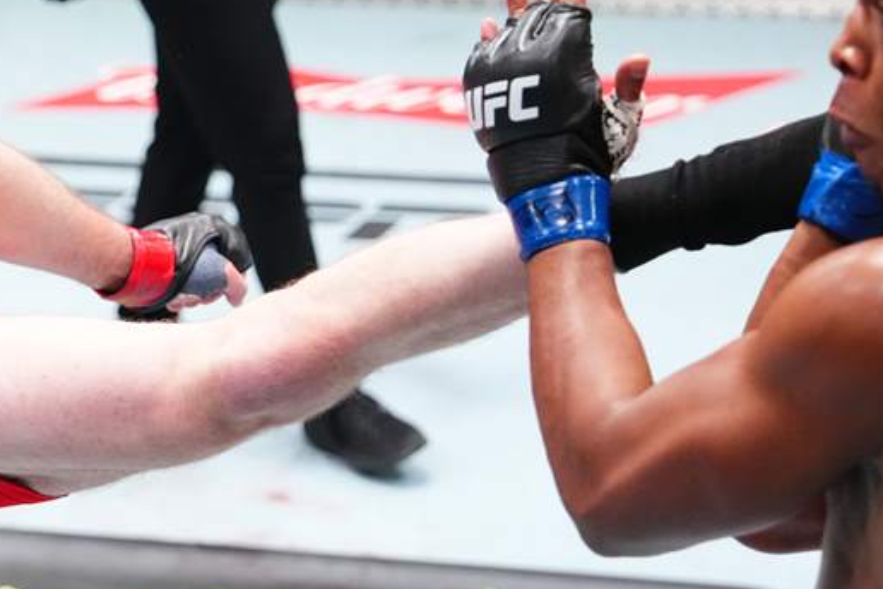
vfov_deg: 10.1
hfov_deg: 15.0
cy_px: 291
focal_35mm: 136
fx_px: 3336
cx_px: 173
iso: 5000
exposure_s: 1/1250
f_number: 2.8
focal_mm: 65
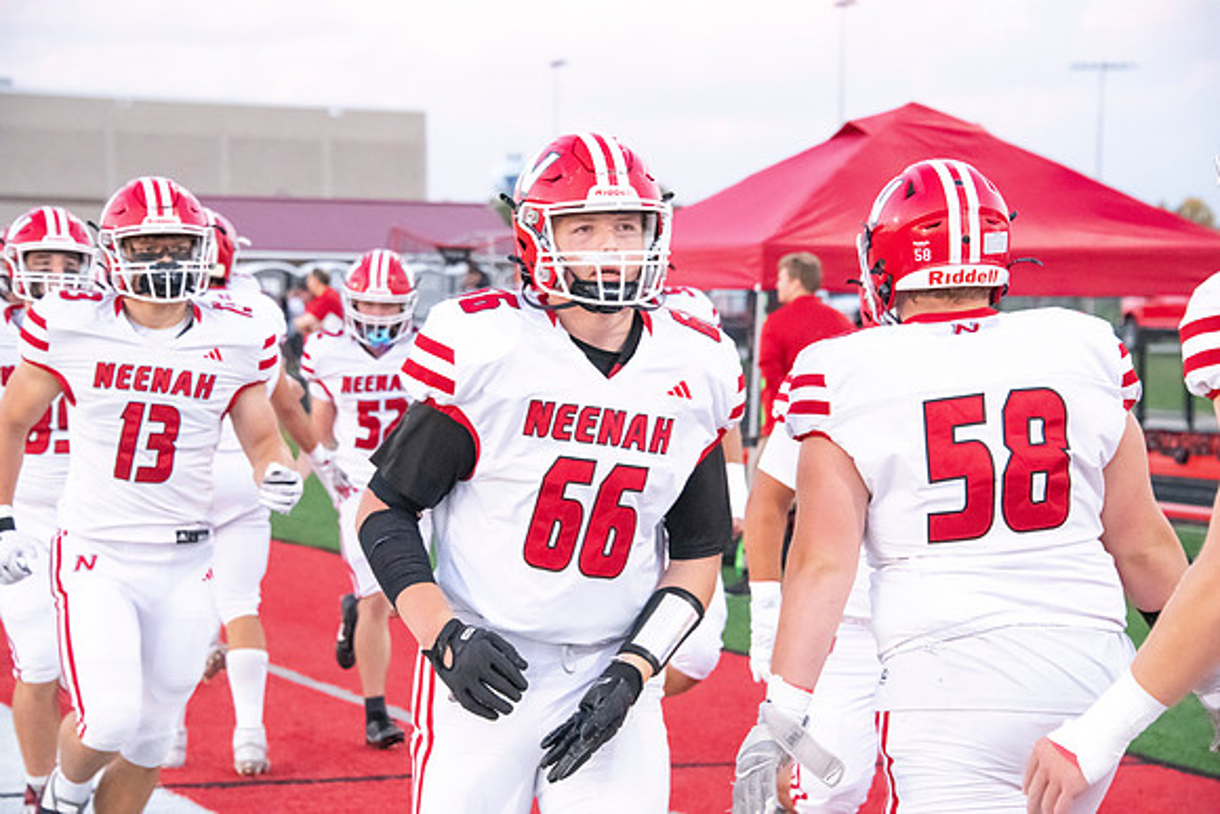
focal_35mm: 122
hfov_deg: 16.8
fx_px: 4135
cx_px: 610
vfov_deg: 11.2
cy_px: 407
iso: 10000
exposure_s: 1/800
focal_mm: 122
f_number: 7.1
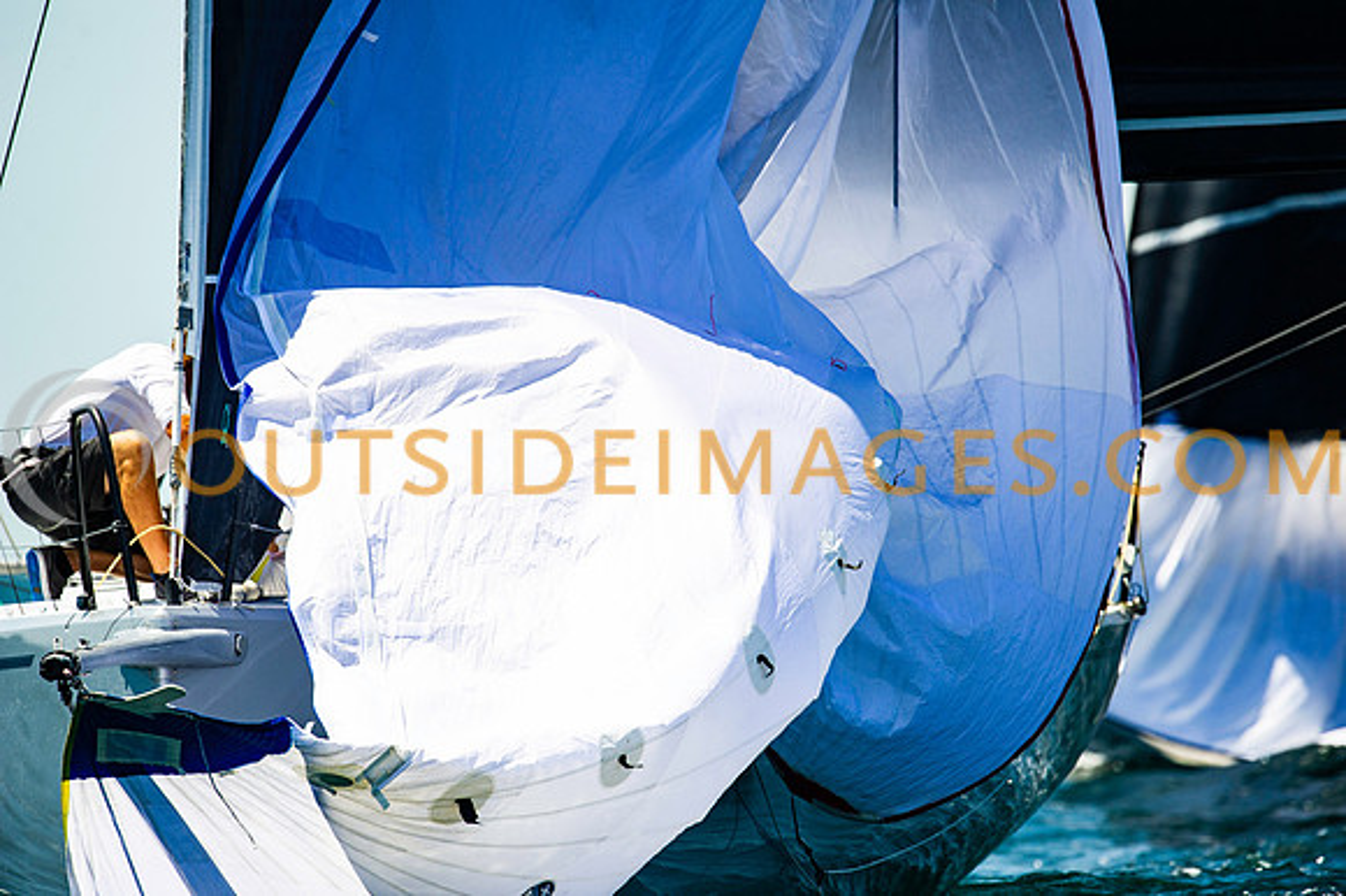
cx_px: 673
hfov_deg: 3.4
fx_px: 22420
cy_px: 448
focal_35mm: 600
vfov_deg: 2.3
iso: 400
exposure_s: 1/4000
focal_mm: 600
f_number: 5
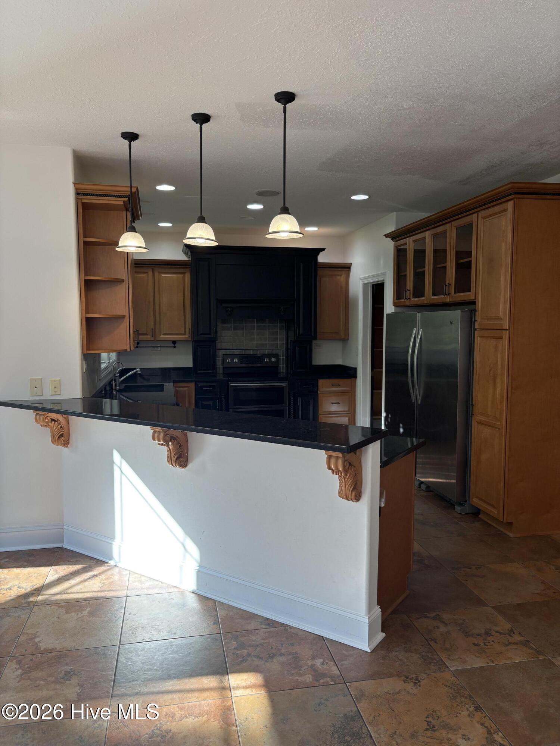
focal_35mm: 26
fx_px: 561
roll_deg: -0.4
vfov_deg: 67.3
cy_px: 373
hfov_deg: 53.1
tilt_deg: -4.8
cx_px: 280
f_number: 1.6
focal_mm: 5.96
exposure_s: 1/120
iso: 50
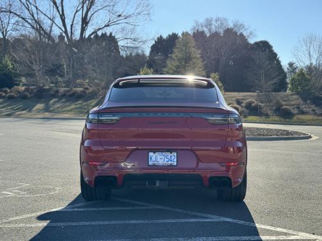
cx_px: 161
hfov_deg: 39.7
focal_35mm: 48
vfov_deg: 30.3
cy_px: 120
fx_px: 446
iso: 64
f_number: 1.78
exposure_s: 1/2331
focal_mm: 6.86
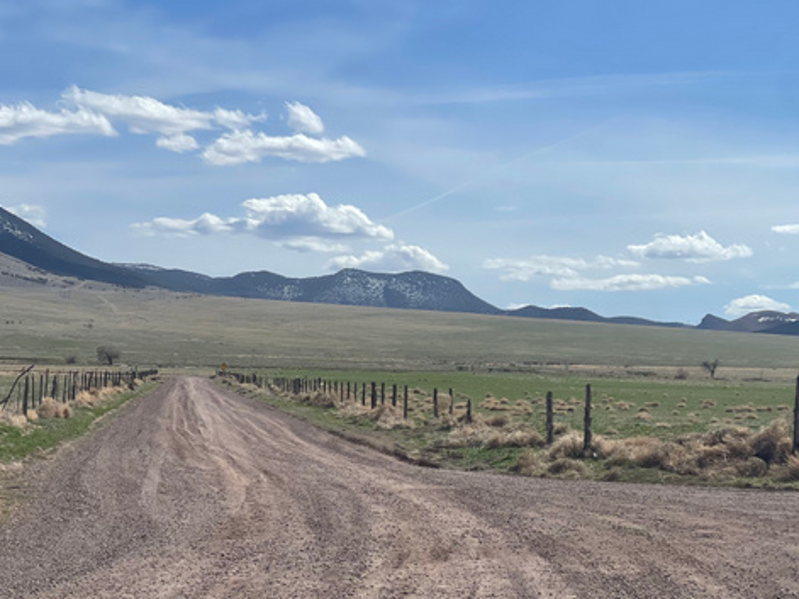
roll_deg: -1.7
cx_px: 404
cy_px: 382
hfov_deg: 22.5
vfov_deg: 16.9
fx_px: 2008
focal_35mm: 87
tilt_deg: +1.0
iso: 20
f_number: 2.2
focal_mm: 7.5
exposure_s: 1/2660
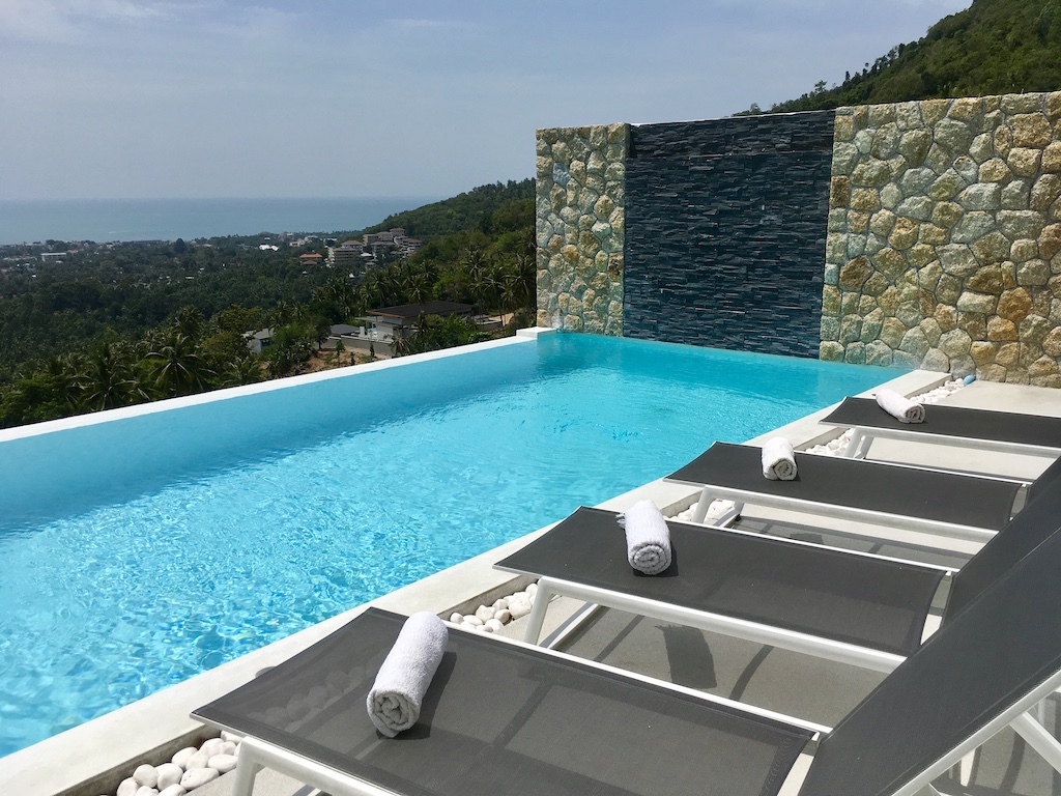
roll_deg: +1.0
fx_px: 889
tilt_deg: -12.9
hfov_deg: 61.7
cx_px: 530
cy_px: 398
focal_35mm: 29
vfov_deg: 48.2
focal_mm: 4.15
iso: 25
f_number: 2.2
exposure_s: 1/4808
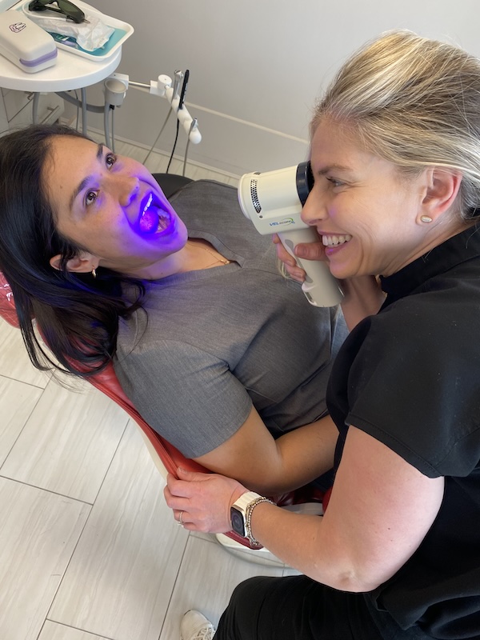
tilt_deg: -52.9
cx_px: 240
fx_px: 481
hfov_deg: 53.1
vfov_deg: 67.3
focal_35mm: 26
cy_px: 320
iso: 100
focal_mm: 4.25
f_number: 1.8
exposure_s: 1/120
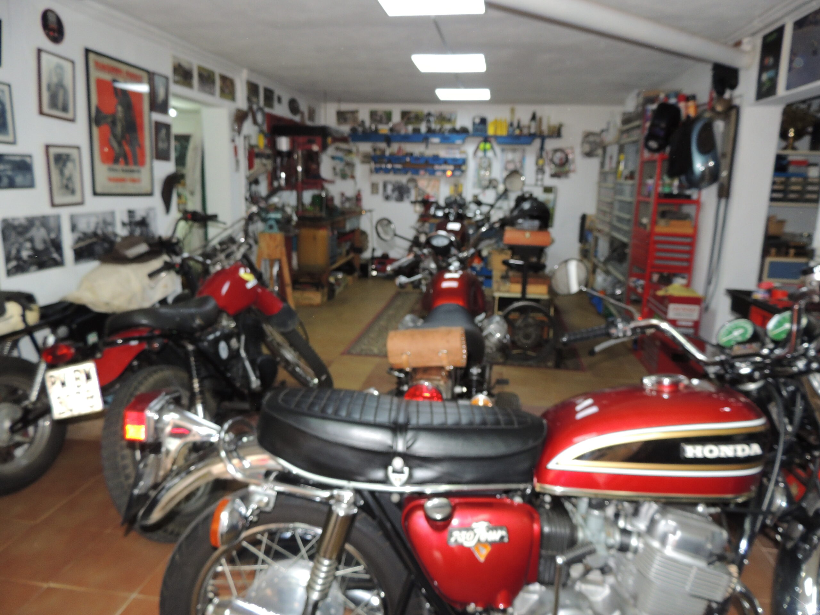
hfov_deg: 71.6
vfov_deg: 56.8
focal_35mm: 24
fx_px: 569
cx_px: 410
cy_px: 308
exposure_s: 1/30
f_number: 3
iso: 200
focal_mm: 4.3
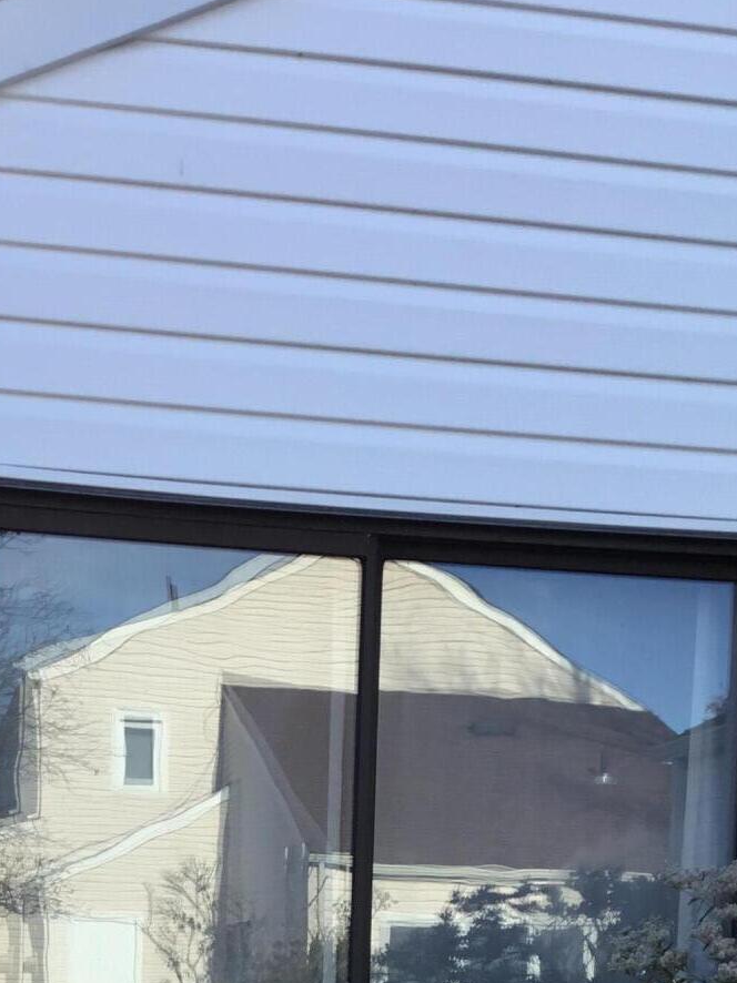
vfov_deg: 25.7
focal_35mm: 70
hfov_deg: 21.0
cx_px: 325
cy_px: 1086
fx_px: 1988
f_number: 2.4
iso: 25
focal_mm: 3.3
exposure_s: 1/298
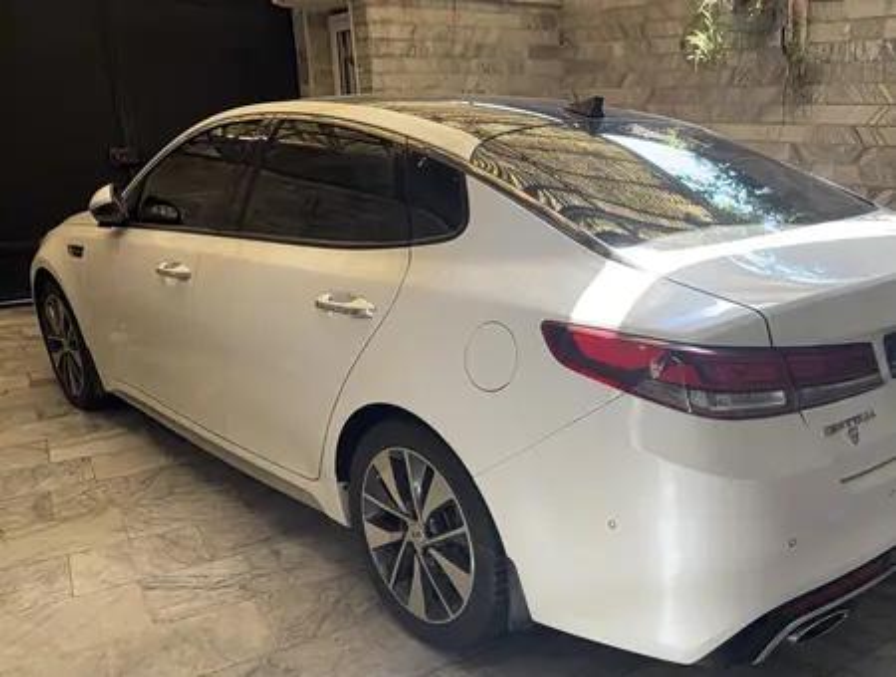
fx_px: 623
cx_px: 448
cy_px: 338
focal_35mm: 24
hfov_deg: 71.5
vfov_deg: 57.0
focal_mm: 6.76
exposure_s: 1/840
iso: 320
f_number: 1.78
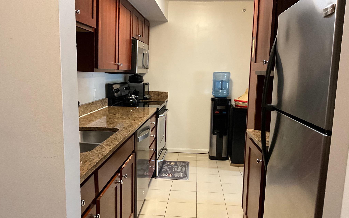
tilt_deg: -9.8
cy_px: 118
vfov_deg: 40.6
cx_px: 174
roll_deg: -1.2
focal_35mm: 31
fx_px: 295
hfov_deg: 61.2
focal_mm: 3
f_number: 1.8
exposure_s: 1/44
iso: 320
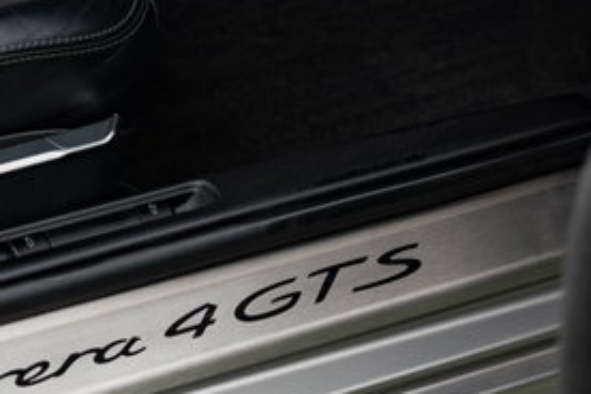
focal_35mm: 139
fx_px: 2282
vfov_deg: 9.9
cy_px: 285
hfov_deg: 14.8
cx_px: 324
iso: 100
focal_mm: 50
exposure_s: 1/160
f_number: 2.8
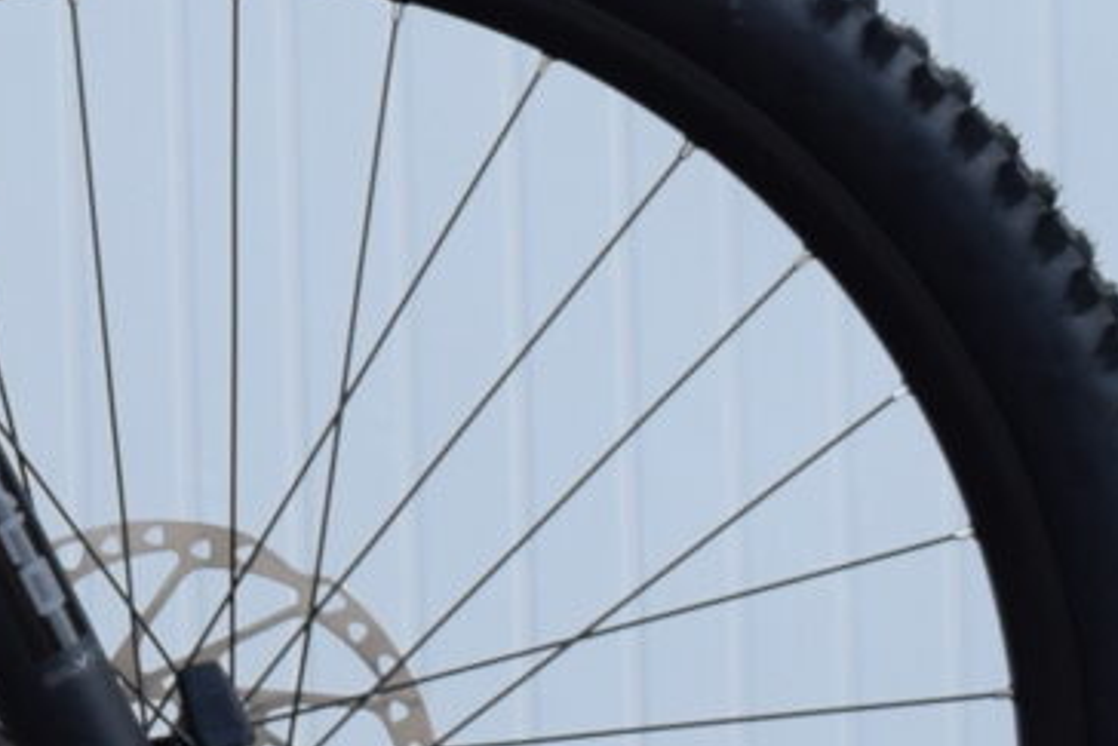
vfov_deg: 5.4
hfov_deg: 7.6
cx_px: -1616
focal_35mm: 253
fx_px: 7860
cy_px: 2
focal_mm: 24
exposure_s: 1/250
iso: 360
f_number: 8
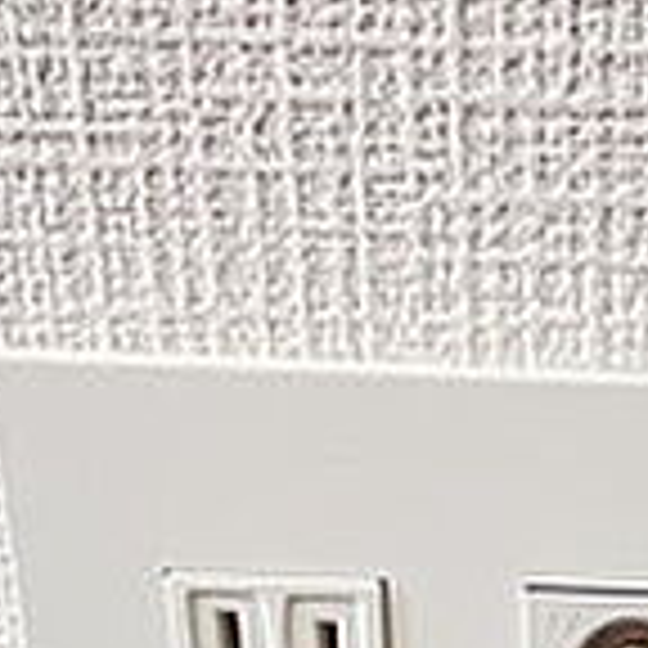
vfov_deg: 25.0
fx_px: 1165
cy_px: 927
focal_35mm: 55
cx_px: 720
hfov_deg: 28.2
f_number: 2.4
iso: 400
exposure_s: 1/60
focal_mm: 1.55
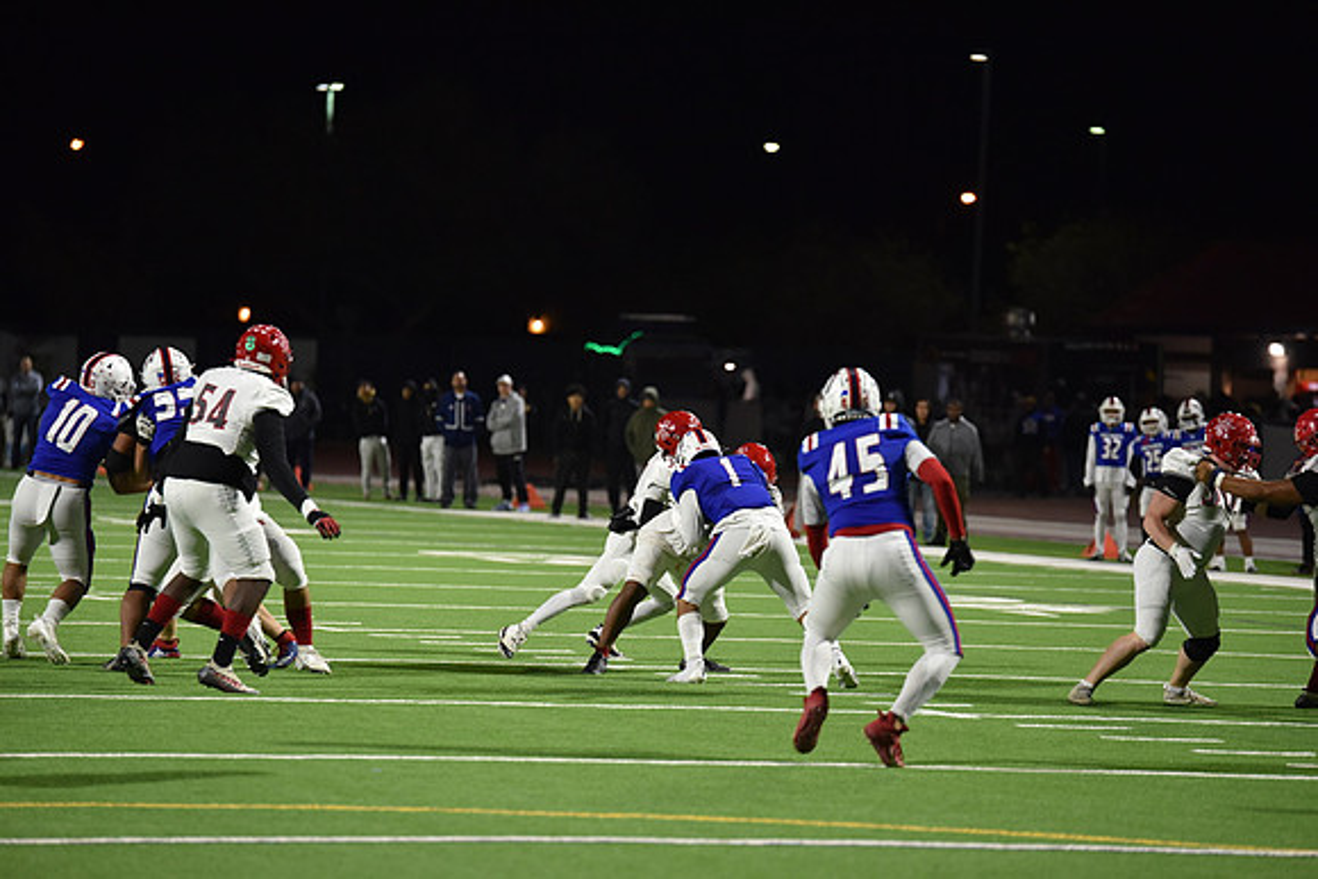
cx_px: 659
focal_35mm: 185
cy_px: 440
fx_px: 6774
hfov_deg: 11.1
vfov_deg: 7.4
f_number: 2.8
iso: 2500
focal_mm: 185
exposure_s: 1/500
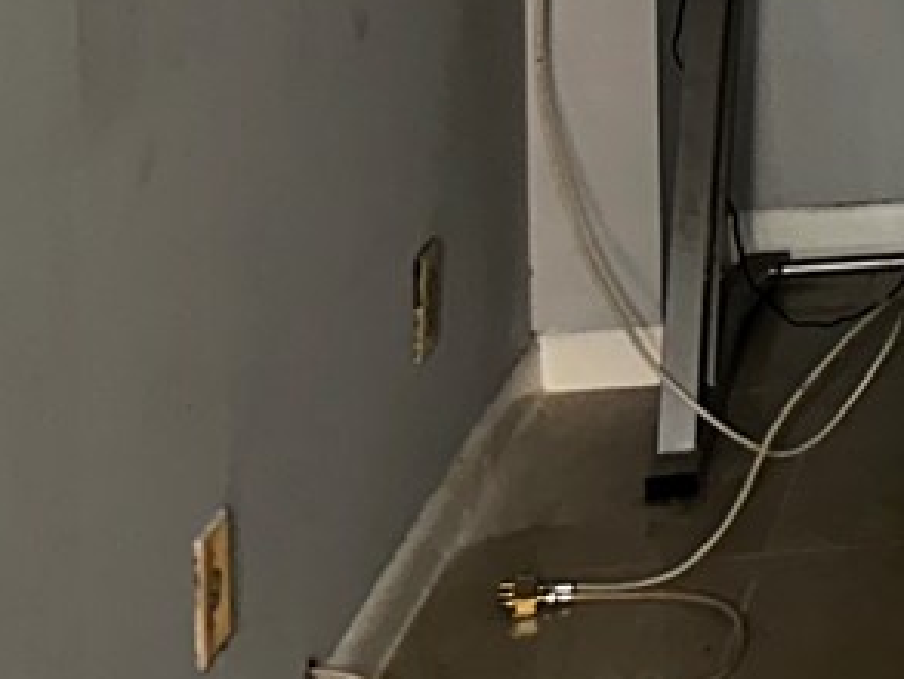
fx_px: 3422
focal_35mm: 131
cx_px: 2314
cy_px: -608
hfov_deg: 11.7
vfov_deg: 10.5
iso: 160
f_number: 1.78
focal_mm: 6.86
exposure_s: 1/6
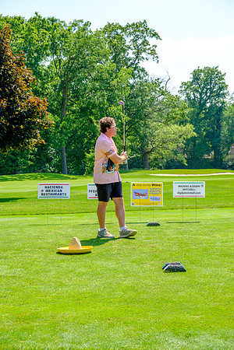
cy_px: 175
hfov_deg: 21.2
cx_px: 117
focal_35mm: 64
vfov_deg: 31.4
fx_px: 624
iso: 200
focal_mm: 42.5
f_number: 5.6
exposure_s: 1/320
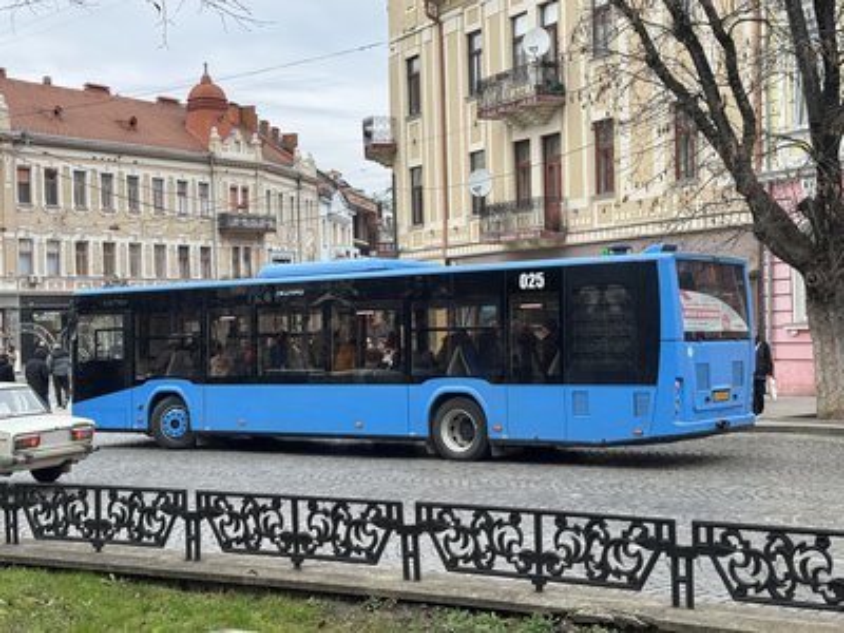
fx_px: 1317
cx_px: 422
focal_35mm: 54
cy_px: 316
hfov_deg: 35.5
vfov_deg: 27.0
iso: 64
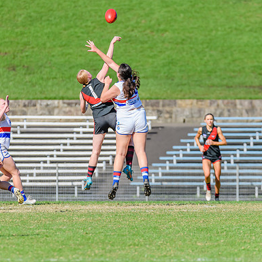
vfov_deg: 3.0
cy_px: 134
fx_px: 5044
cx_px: 126
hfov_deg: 3.0
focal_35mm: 589
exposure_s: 1/1600
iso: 640
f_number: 8
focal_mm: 380
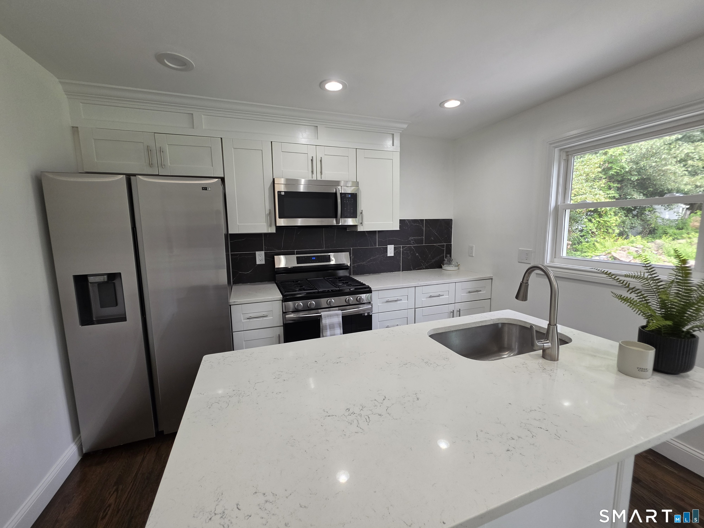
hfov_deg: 106.2
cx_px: 352
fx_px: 264
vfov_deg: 89.9
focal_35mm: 13
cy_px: 264
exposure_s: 1/120
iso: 80
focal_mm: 2.2
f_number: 1.9
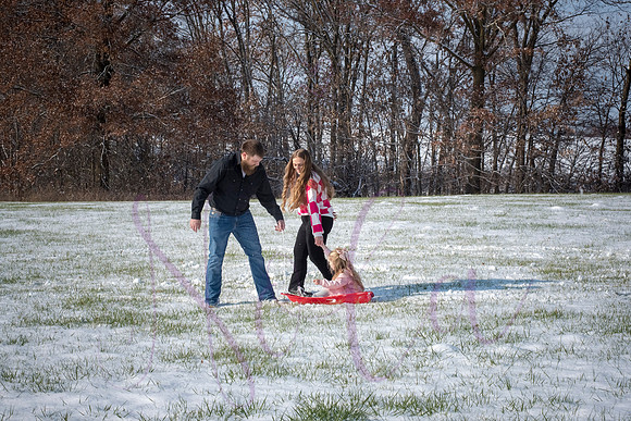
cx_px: 316
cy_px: 210
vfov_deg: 17.1
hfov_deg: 25.4
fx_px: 1402
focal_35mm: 80
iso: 640
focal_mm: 80
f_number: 16
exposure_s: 1/1000
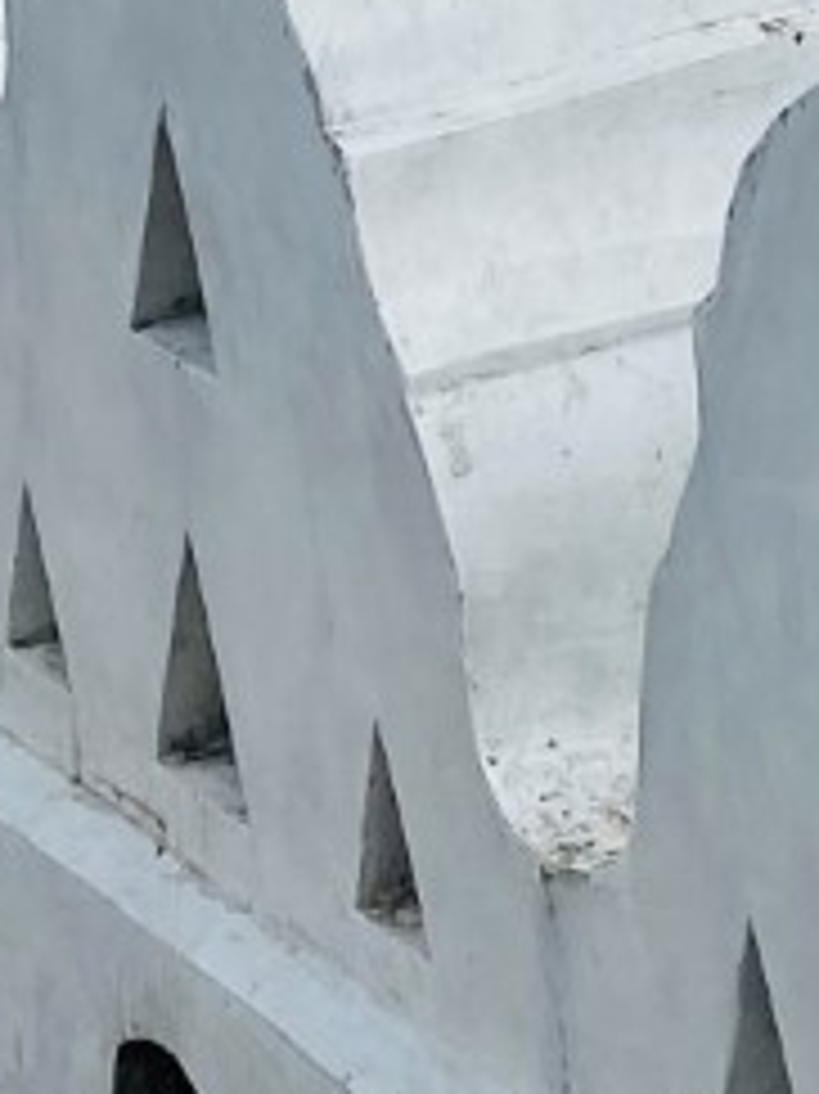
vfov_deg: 10.0
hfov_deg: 9.6
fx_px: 4862
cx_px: 778
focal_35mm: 154
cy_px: -2080
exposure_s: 1/2358
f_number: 1.8
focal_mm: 4.25
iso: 32
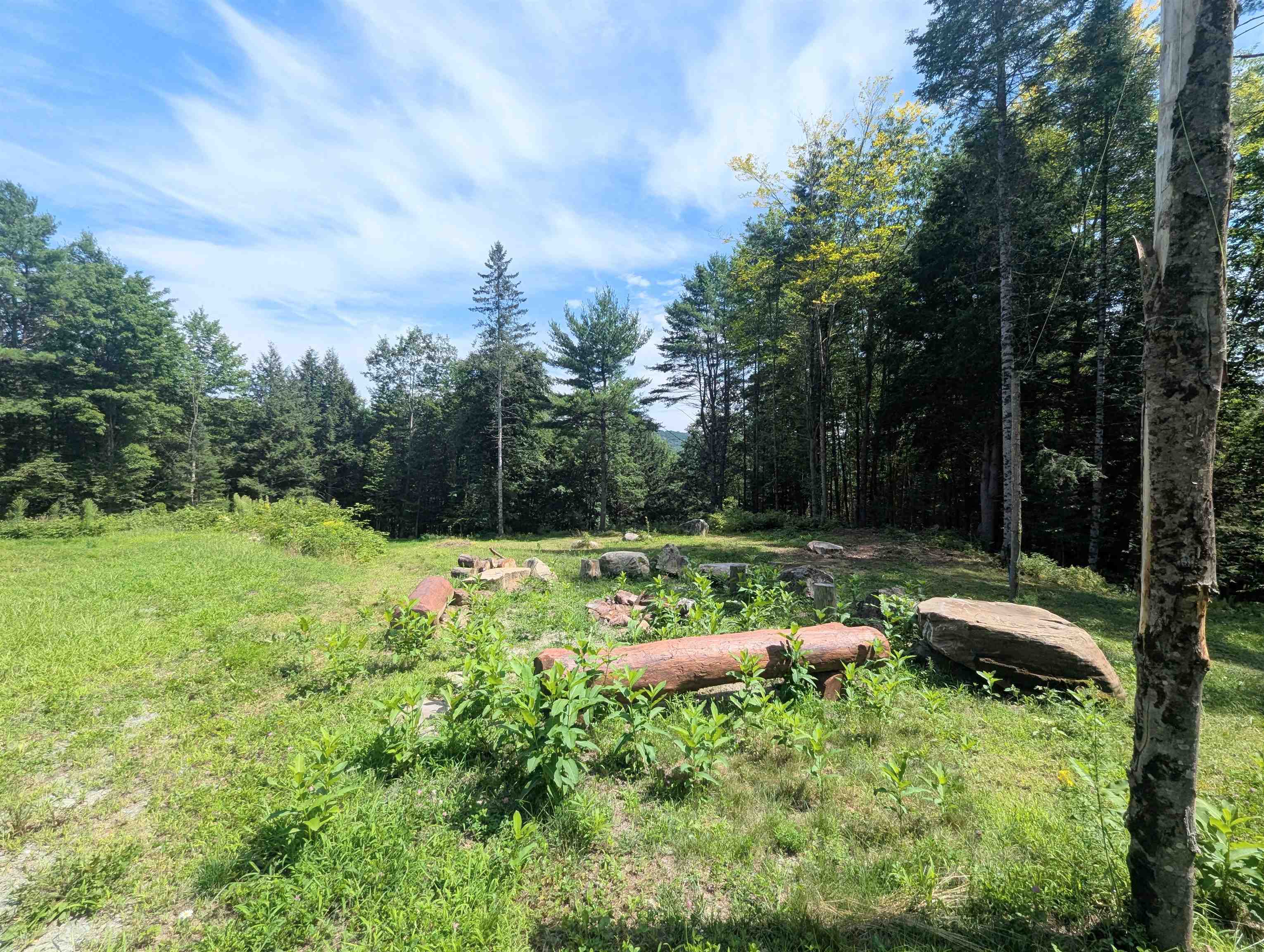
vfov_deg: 90.1
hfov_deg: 106.1
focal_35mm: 13
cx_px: 632
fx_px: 475
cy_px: 476
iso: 48
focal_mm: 1.95
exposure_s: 1/1408
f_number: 2.2
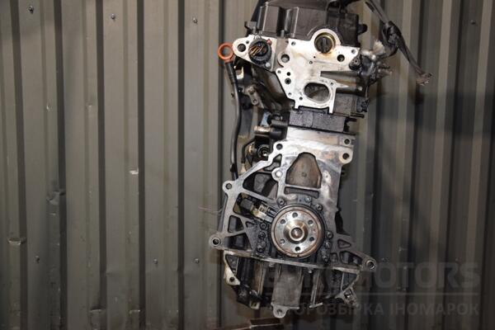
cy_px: 165
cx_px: 248
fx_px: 516
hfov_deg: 51.3
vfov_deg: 35.5
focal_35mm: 38
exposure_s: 1/60
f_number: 5
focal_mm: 25
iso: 800
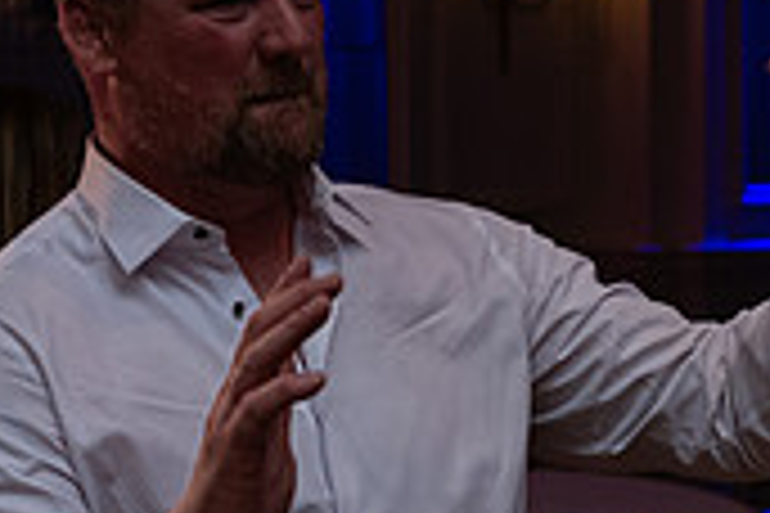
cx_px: 275
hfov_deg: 17.2
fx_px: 2545
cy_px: 443
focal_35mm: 119
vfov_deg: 11.5
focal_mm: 35
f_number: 3.5
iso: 640
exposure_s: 1/160
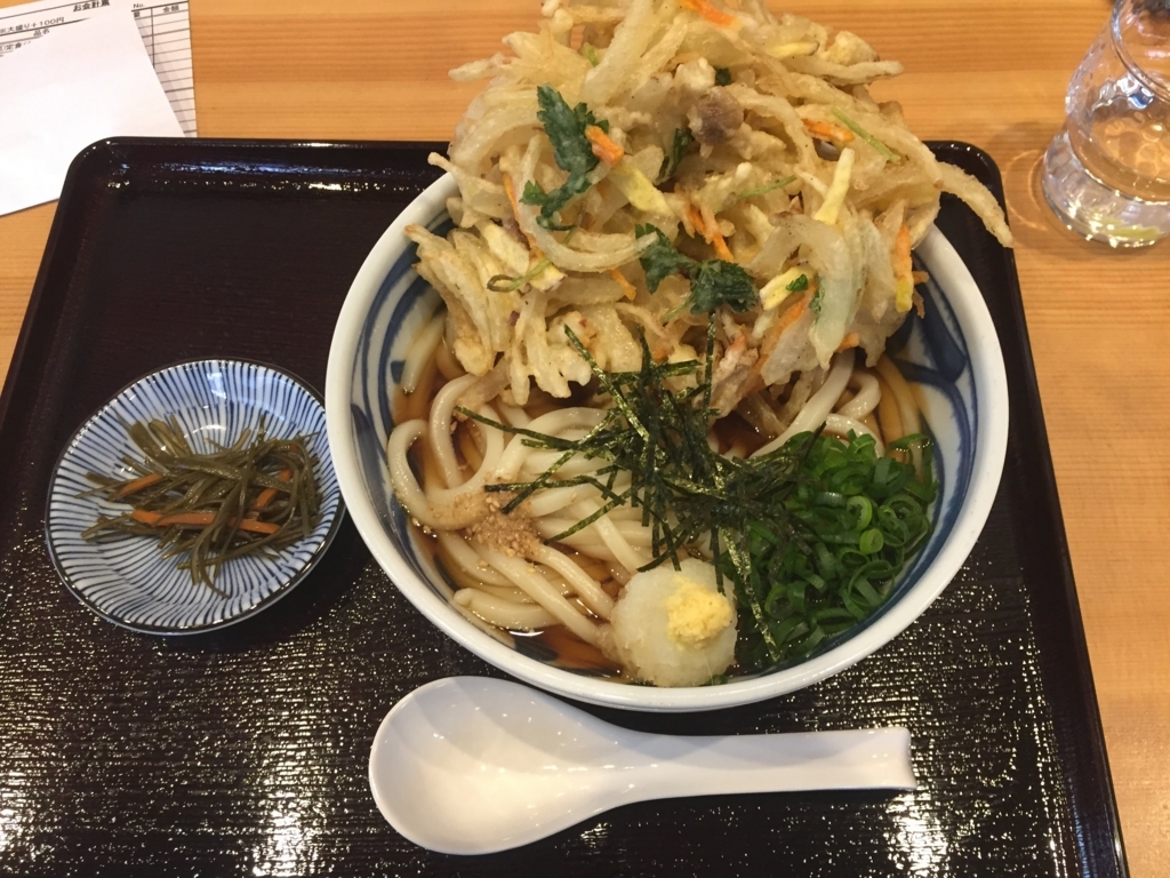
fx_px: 980
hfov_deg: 61.7
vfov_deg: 48.2
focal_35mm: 29
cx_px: 585
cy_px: 439
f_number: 2.2
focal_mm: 4.15
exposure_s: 1/30
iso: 125
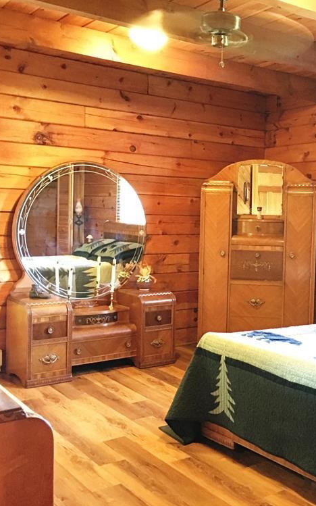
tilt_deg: -2.0
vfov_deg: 47.2
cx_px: 222
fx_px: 579
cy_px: 248
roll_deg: -0.8
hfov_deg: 30.2
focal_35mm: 42
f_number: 2.2
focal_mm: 4.15
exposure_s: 1/4
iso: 500
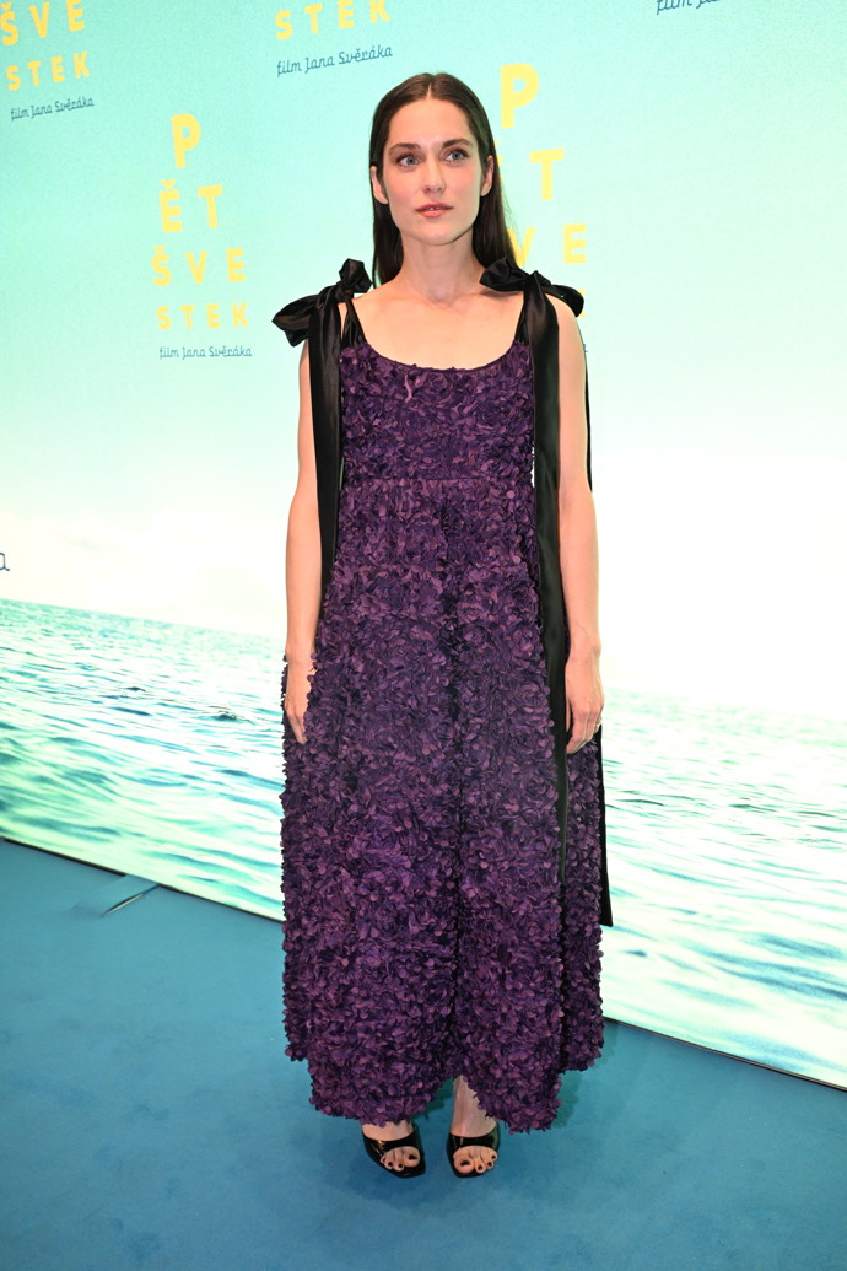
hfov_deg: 39.4
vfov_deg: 56.5
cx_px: 424
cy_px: 636
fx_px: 1182
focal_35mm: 34
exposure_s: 1/125
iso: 2500
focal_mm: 33.5
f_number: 5.6
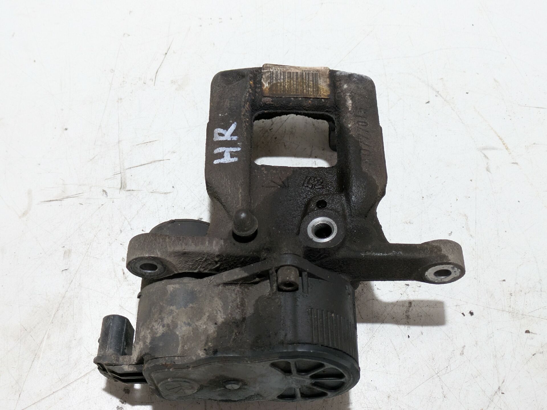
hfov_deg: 37.5
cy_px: 205
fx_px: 806
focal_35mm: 51
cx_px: 274
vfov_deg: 28.6
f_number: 1.89
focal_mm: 5.43
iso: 177
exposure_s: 1/100
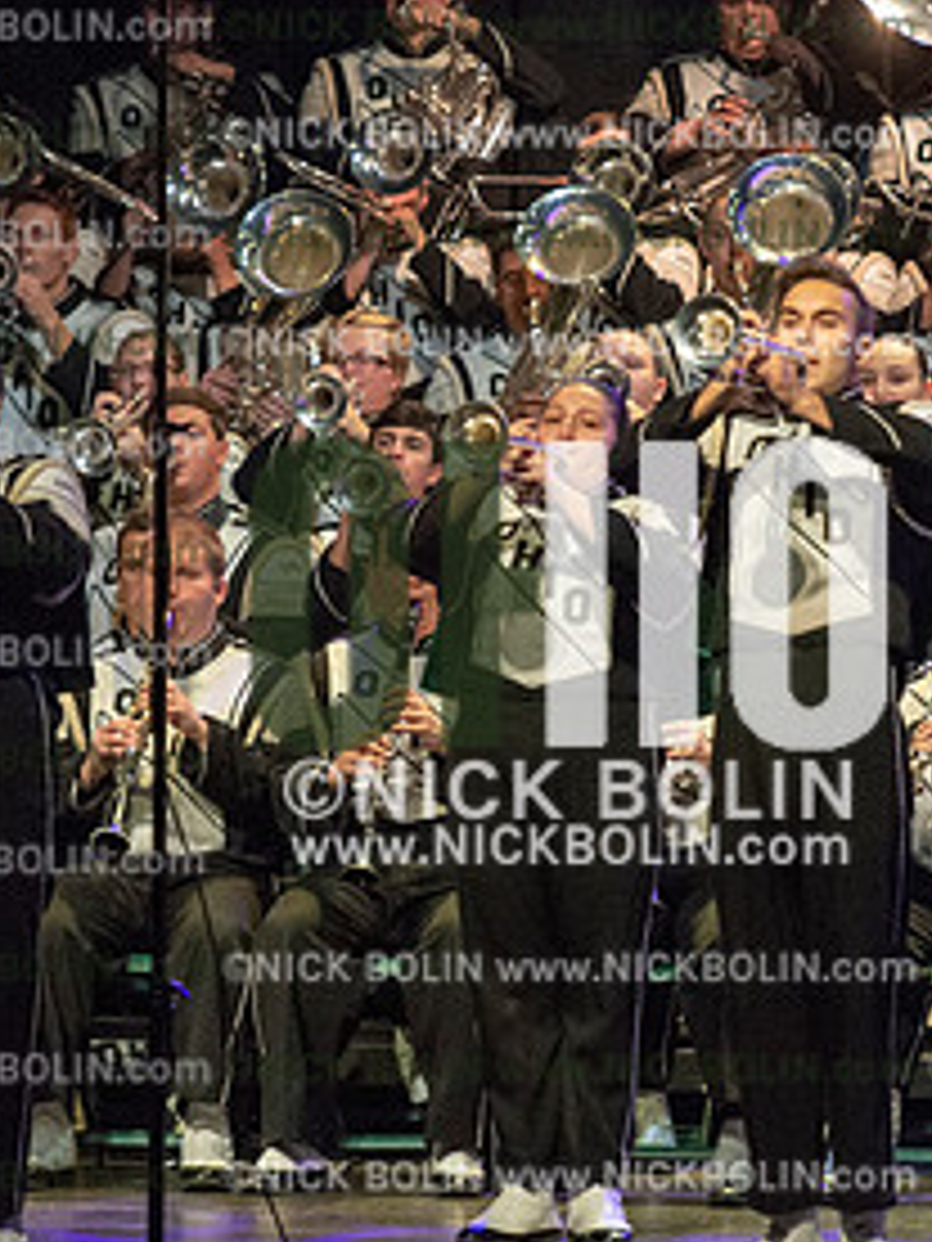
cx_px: 567
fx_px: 15221
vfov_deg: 4.7
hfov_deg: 3.5
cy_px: 652
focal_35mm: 424
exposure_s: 1/400
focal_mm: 210
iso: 8000
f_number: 5.6
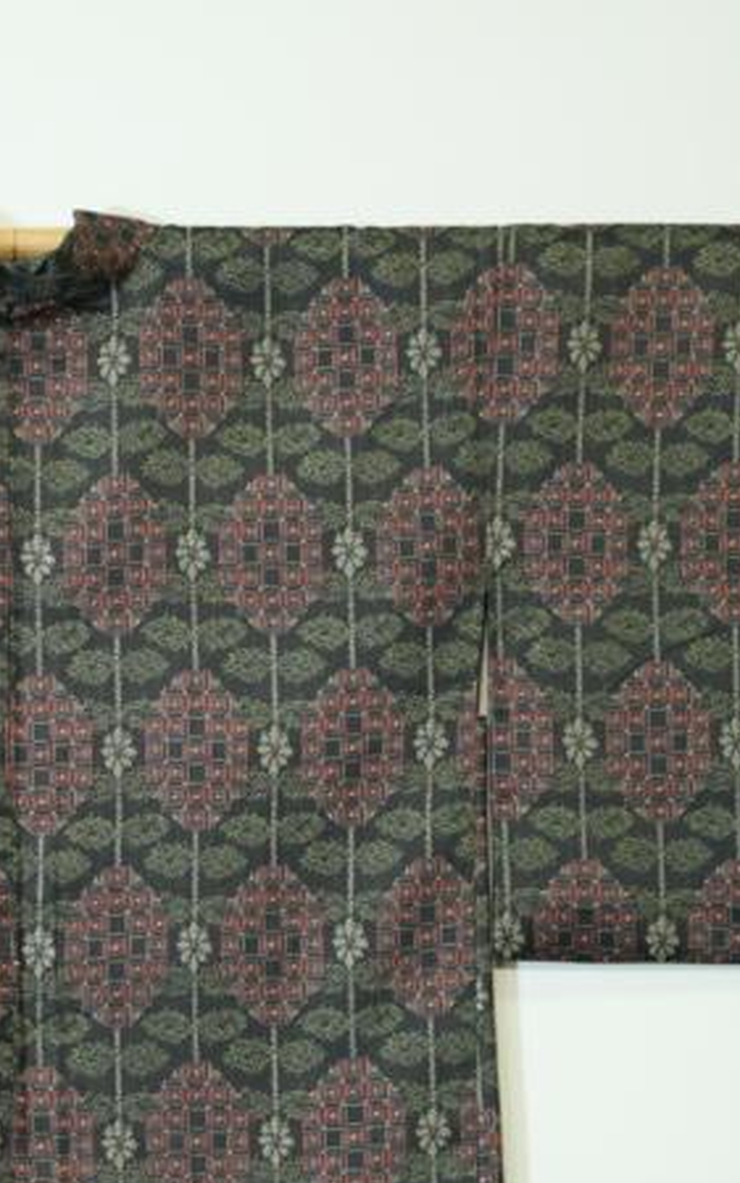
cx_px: 8
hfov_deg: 7.4
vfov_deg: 11.8
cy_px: 947
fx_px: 5706
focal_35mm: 177
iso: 1000
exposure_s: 1/80
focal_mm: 72
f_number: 4
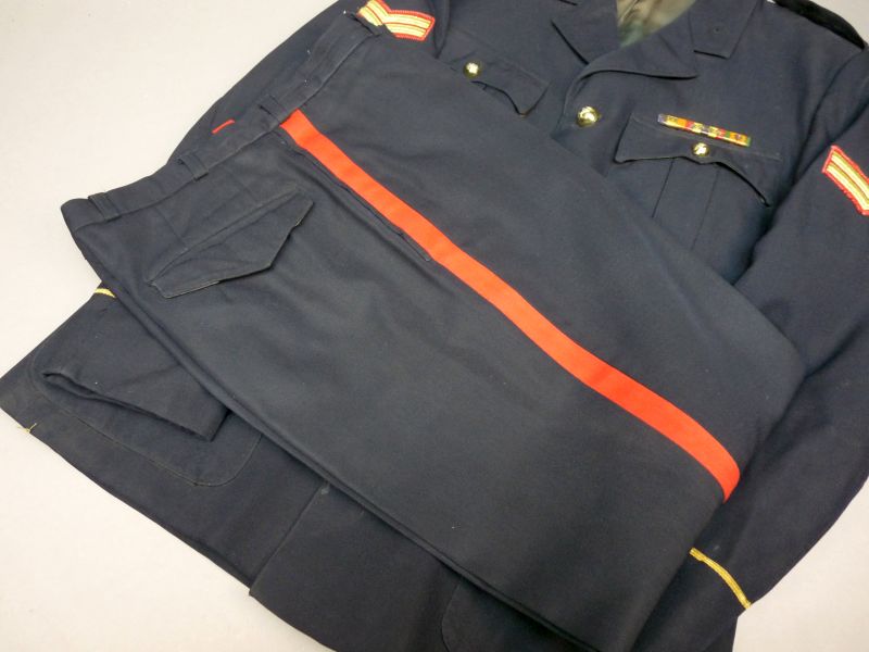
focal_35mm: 27
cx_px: 434
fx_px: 678
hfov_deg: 65.3
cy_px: 326
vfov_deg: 51.4
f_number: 2.8
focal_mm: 4.8
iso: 400
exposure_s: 1/30
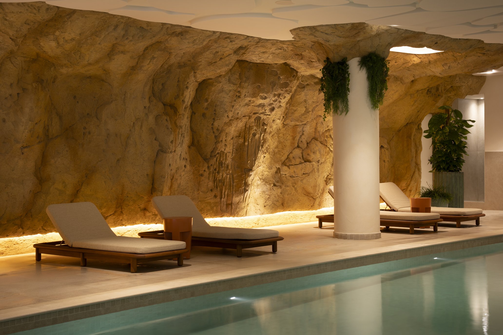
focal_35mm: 57
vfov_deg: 23.8
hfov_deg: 35.1
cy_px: 168
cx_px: 252
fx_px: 796
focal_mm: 57
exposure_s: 2.5
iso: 64
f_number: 10
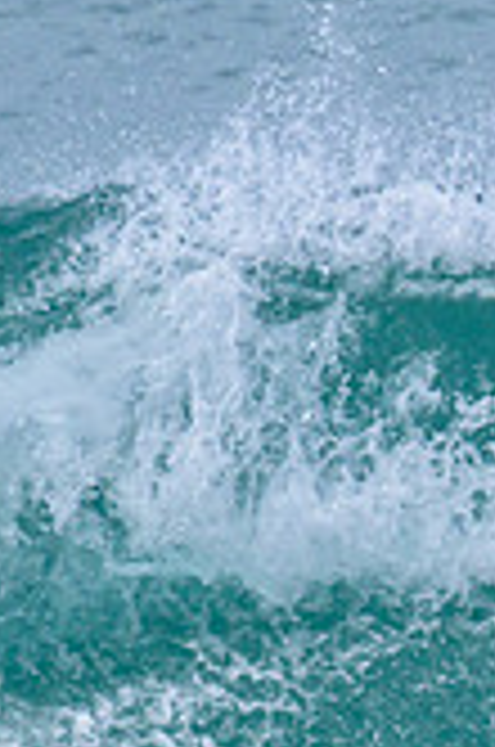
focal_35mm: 3832
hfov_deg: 0.4
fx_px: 79361
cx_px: 1165
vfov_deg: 0.5
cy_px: 438
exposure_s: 1/2000
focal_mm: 800
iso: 1000
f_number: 11
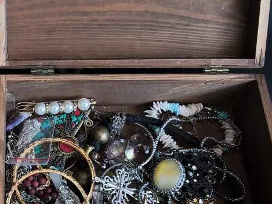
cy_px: 108
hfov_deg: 30.9
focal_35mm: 59
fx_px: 463
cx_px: 15
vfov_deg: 24.8
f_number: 2
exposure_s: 1/100
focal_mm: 2.87
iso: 50
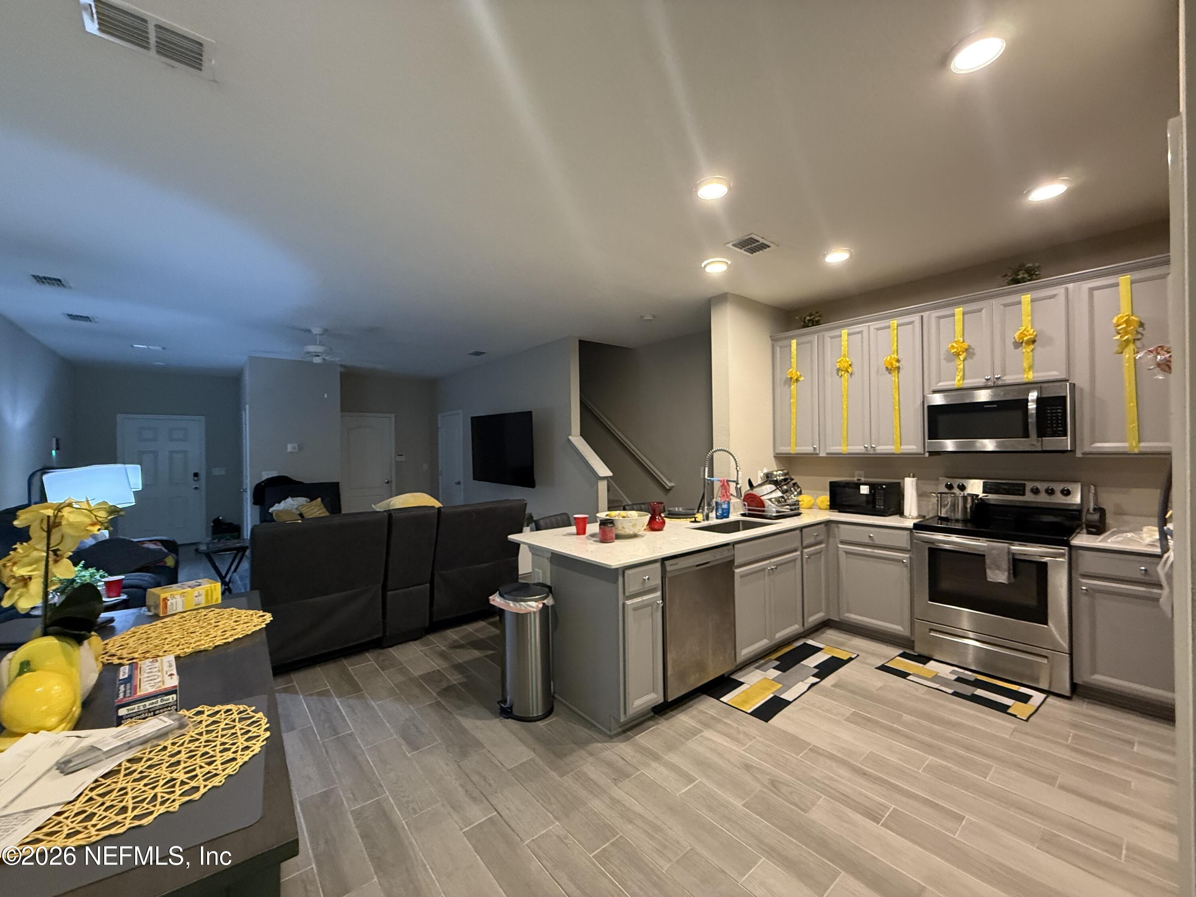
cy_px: 448
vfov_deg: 85.7
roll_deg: +1.2
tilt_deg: +0.0
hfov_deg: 102.1
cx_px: 598
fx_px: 484
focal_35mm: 14
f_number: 2.2
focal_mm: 2.22
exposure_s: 1/60
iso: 400
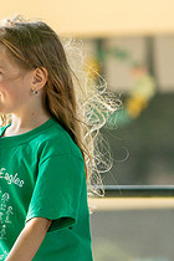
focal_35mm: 794
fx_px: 5756
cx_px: 39
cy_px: 175
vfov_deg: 2.6
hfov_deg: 1.7
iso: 800
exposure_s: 1/1000
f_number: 4
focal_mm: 200
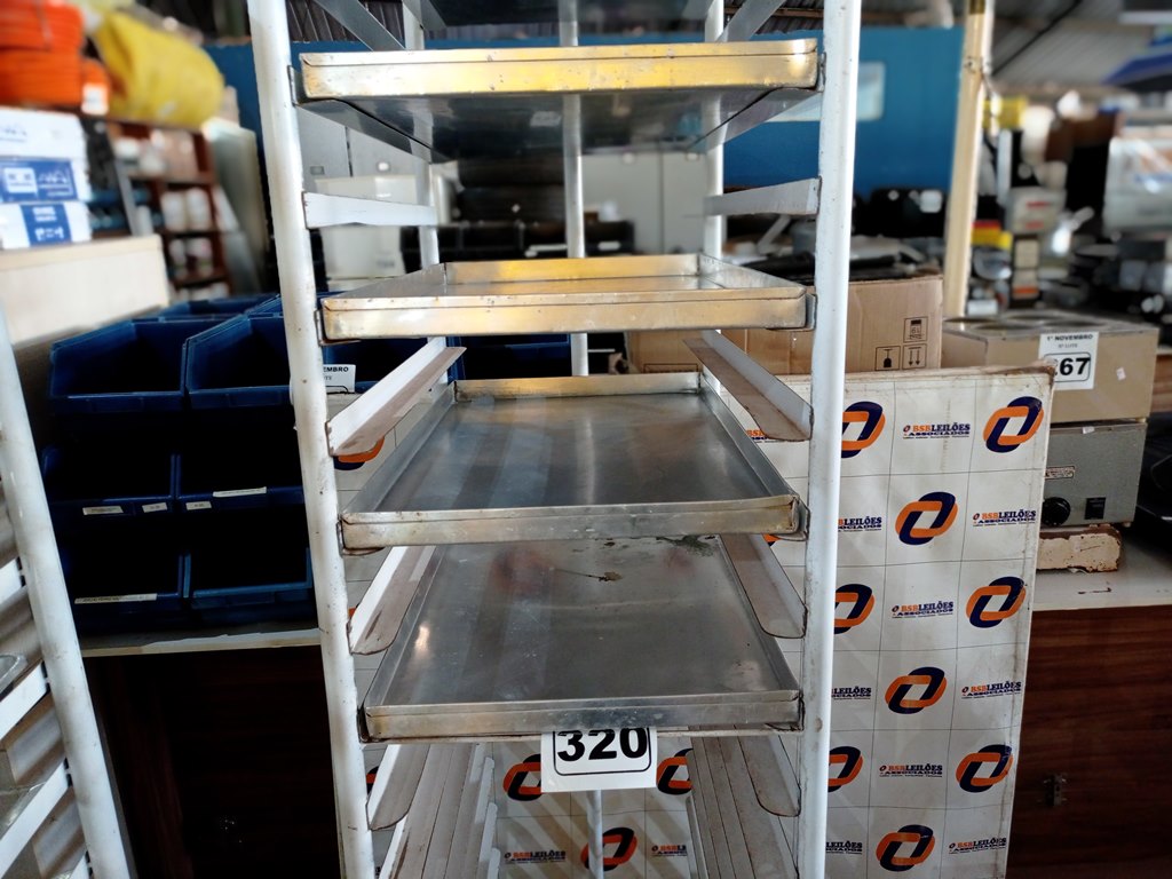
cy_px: 440
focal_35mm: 28
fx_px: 948
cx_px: 586
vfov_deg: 49.7
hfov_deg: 63.4
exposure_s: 1/30
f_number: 1.79
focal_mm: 4.7
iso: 273
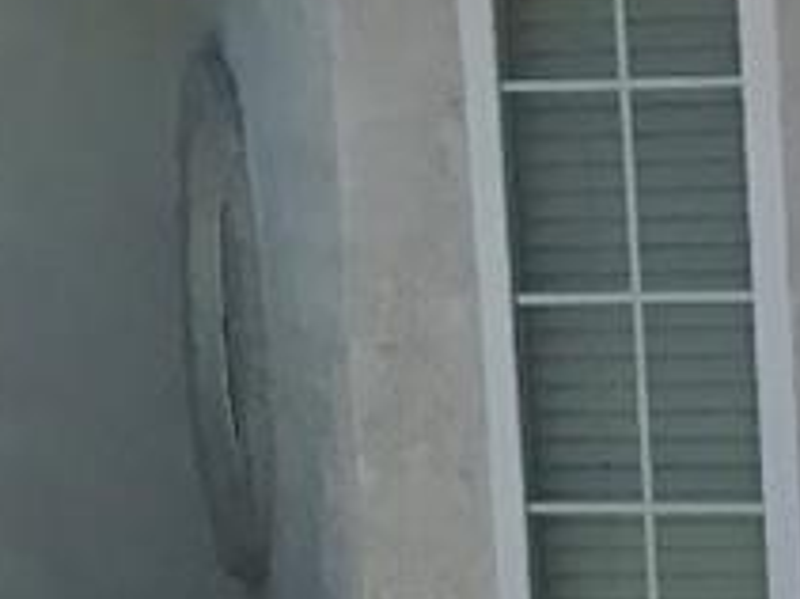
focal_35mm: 199
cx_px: 2392
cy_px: 1585
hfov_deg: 8.4
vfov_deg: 6.9
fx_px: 4596
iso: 20
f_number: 1.8
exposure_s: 1/1473
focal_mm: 3.99
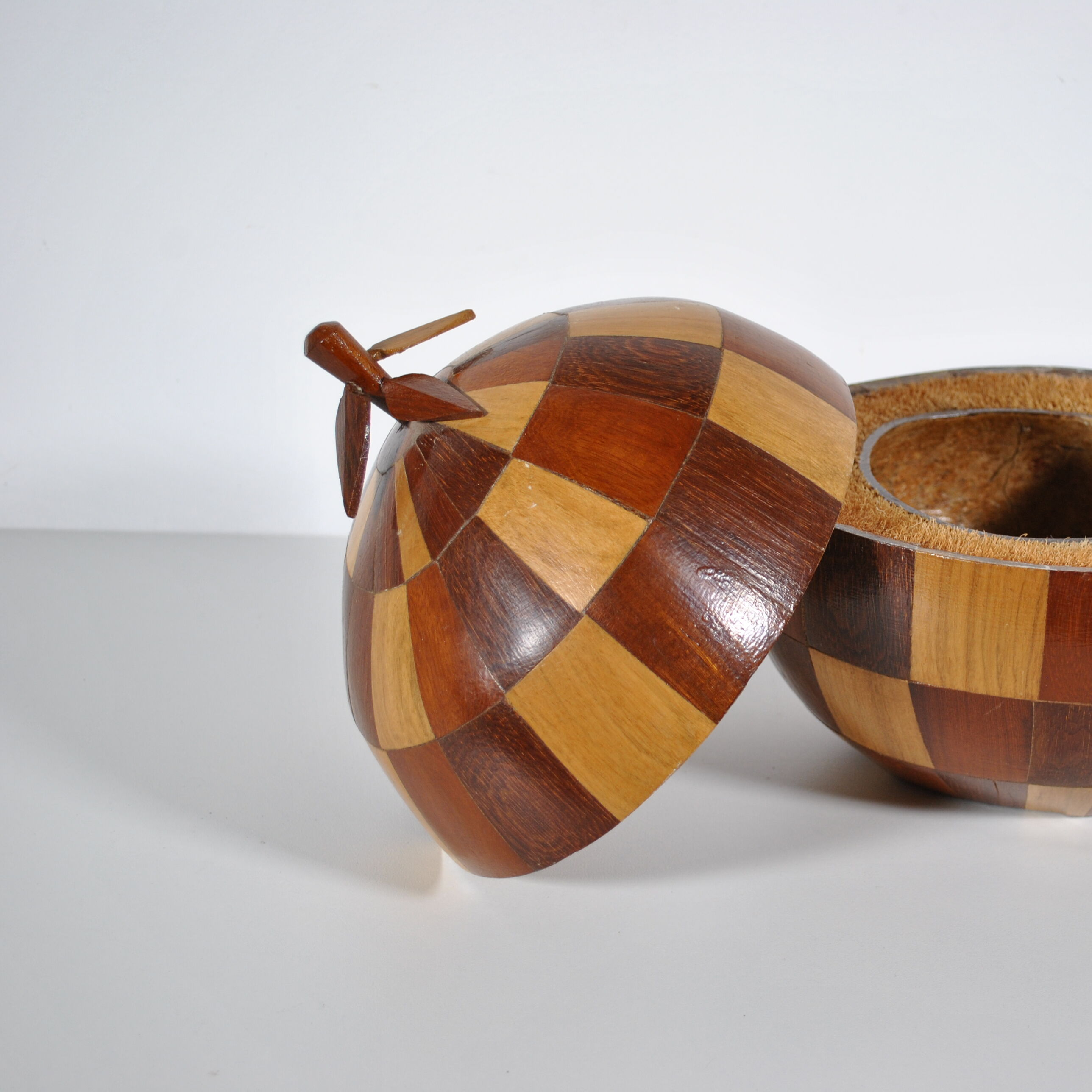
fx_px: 1986
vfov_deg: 30.7
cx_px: 807
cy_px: 546
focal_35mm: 56
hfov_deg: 30.3
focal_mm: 29
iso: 200
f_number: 4.5
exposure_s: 1/50
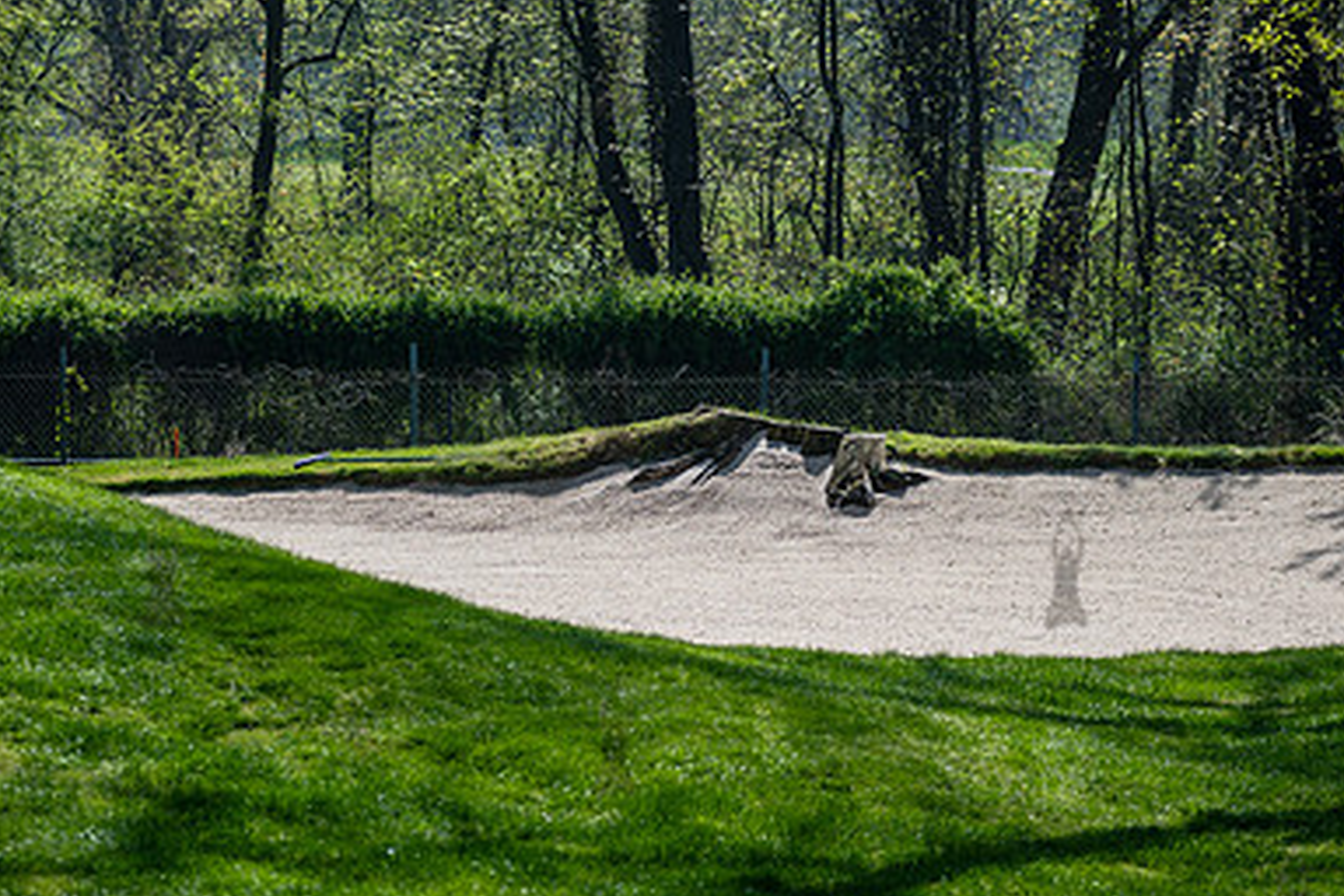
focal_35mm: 151
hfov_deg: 13.6
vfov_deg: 9.1
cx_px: 612
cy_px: 397
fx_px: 5637
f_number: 4
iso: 100
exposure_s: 1/1000
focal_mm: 100
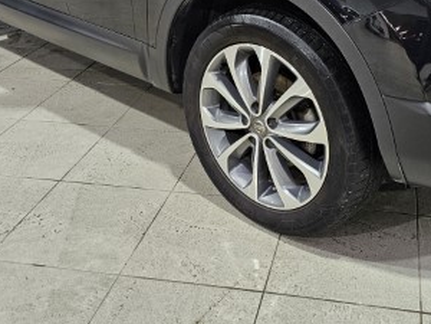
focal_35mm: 49
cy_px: 14
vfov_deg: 28.2
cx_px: 280
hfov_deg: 38.6
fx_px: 610
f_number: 1.7
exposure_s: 1/100
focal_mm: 6.3
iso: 200
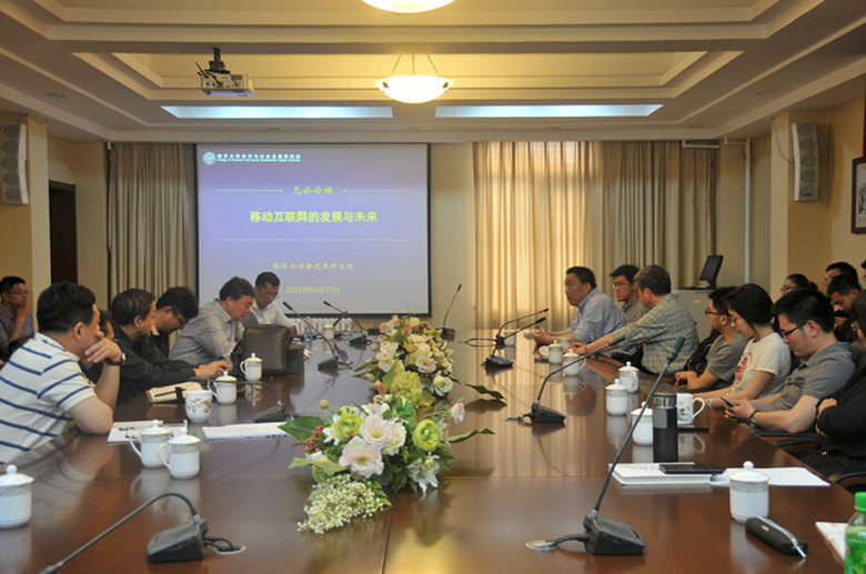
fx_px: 1044
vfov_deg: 30.7
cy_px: 287
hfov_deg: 45.0
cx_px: 433
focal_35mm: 44
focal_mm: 29
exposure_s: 1/15
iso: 200
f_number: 4
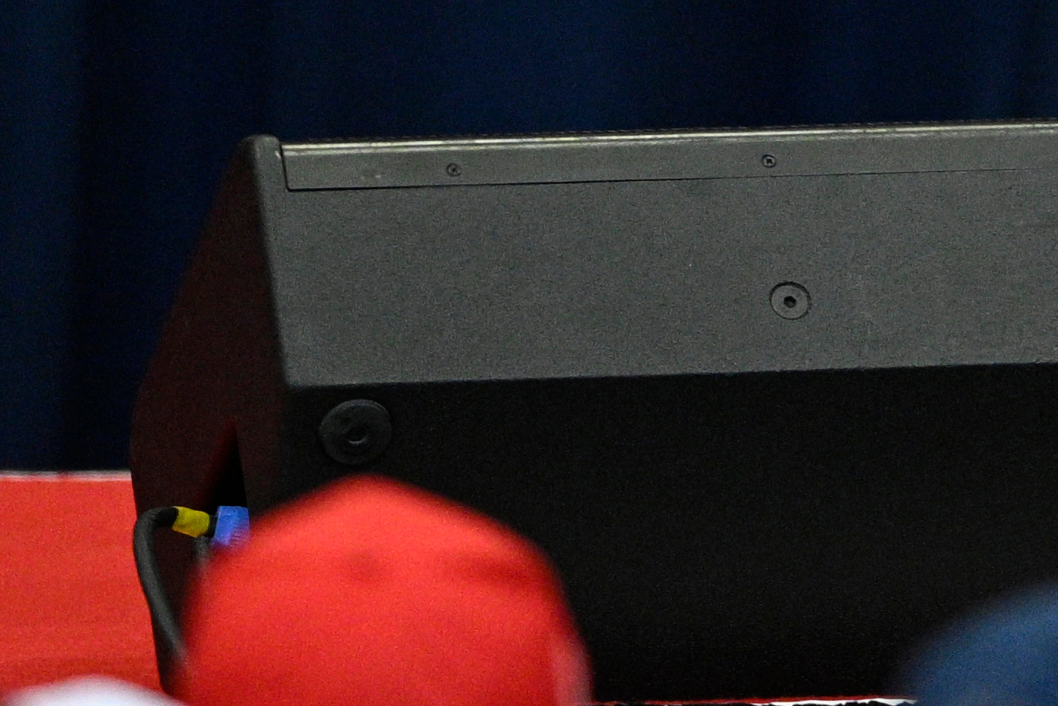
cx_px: 1854
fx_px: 69162
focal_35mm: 2353
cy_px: -1213
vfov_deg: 0.6
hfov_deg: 0.9
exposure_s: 1/640
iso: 2500
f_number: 2.8
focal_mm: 400
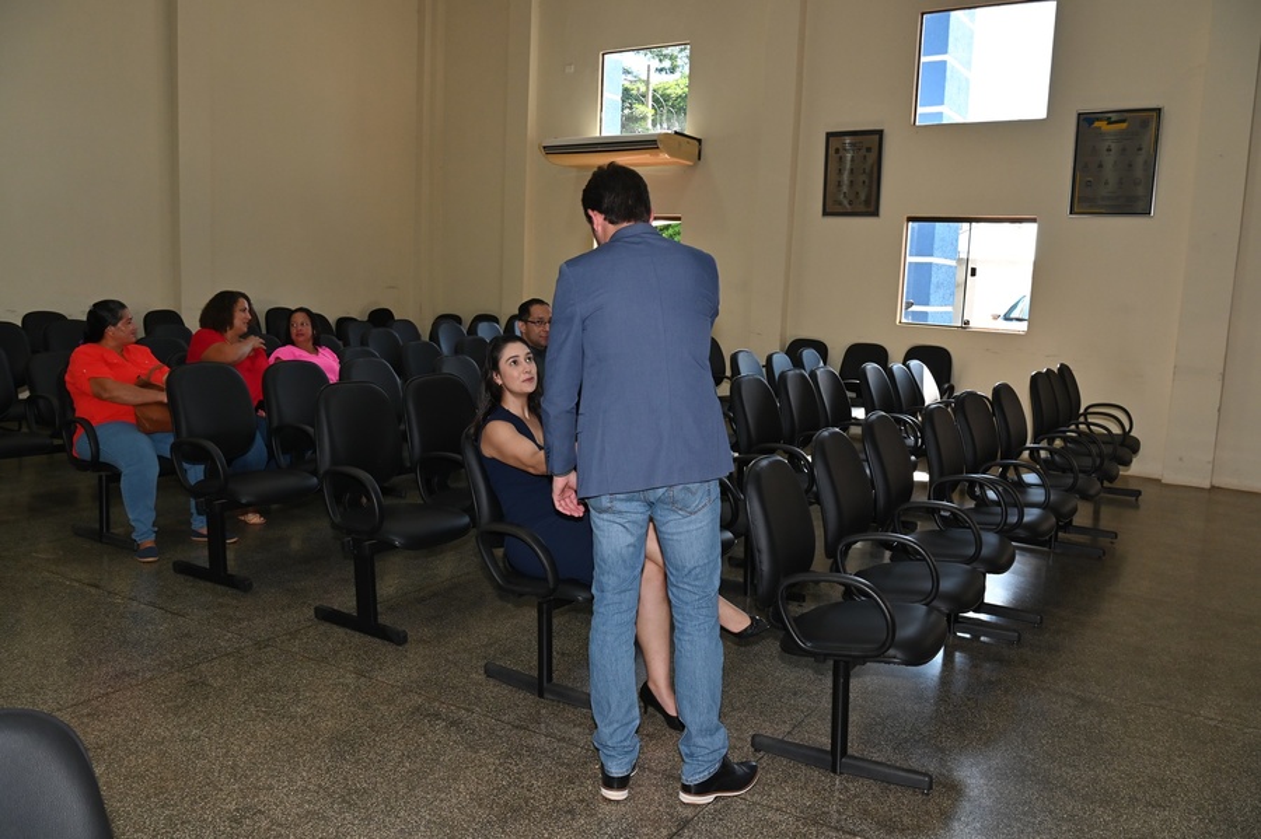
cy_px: 420
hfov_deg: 60.3
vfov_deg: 42.3
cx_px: 630
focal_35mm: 31
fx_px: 1085
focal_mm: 31
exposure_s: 1/200
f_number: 8
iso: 1250
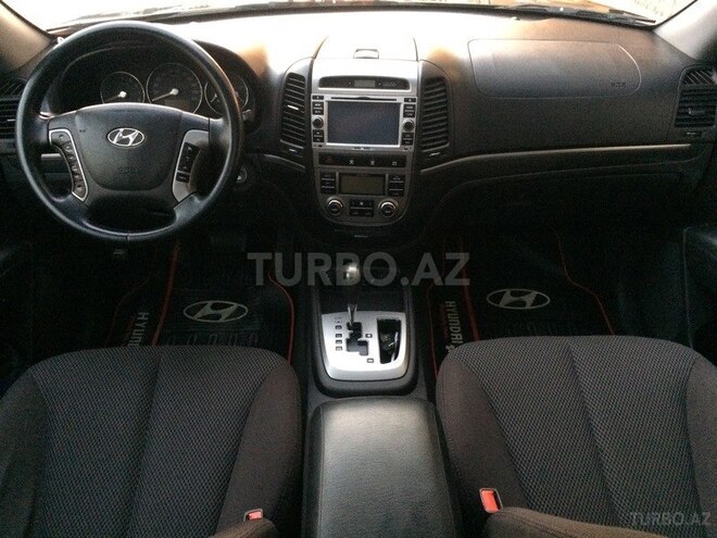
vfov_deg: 48.2
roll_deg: -6.1
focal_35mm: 29
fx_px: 601
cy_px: 269
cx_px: 358
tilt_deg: -36.0
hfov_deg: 61.7
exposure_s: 1/17
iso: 400
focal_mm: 4.15
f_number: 2.2
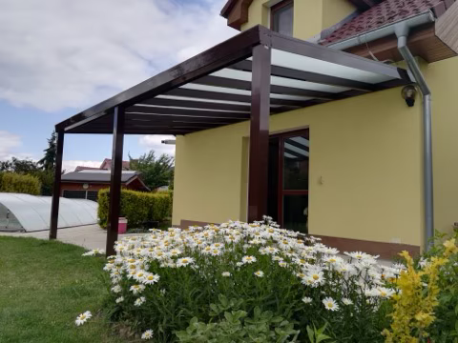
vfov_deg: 53.1
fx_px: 344
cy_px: 172
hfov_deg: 67.3
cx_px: 229
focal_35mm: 26
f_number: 2.2
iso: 50
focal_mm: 3.83
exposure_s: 1/1101
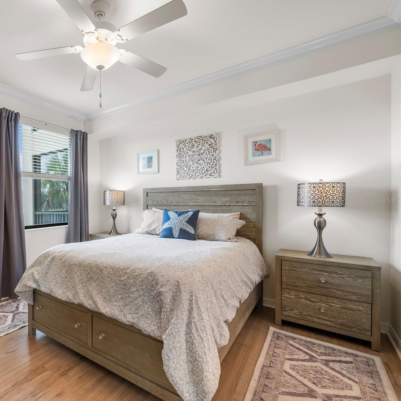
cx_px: 98
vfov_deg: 80.7
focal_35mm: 18
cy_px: 200
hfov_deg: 74.6
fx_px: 236
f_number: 8
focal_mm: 14
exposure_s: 1/640
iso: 800
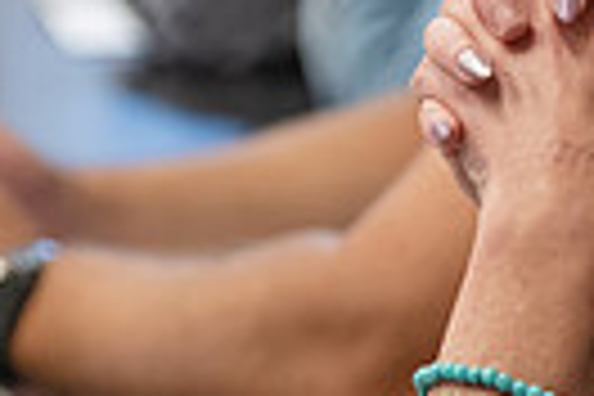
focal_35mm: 403
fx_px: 6649
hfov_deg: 5.1
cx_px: 747
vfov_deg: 3.4
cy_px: 200
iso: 800
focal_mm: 92
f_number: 2.8
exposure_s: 1/160
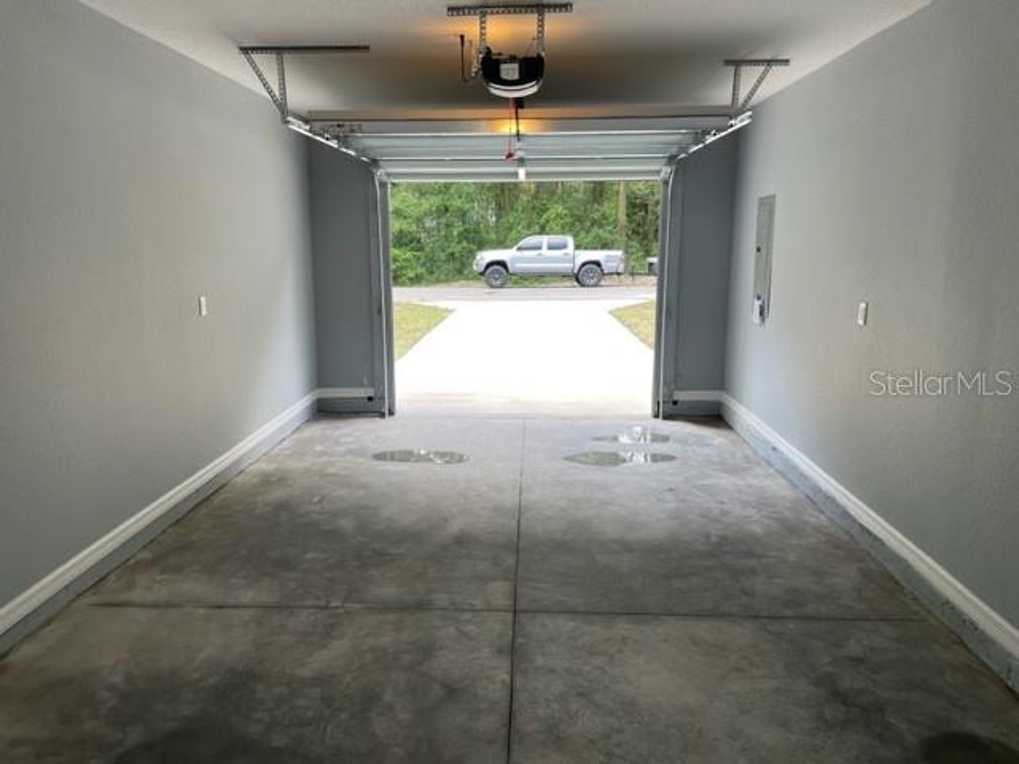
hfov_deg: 67.3
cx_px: 510
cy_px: 382
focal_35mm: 26
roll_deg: +1.3
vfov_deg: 53.1
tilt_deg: -9.2
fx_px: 765
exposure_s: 1/120
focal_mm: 4.2
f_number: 1.6
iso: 40
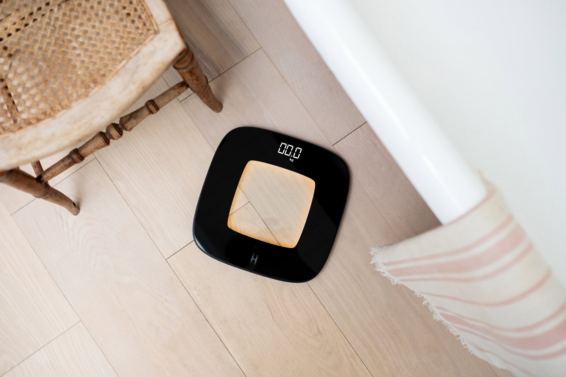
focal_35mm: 35
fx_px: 550
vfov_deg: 37.9
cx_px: 283
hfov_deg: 54.4
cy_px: 188
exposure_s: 1/250
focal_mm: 23
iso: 200
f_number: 2
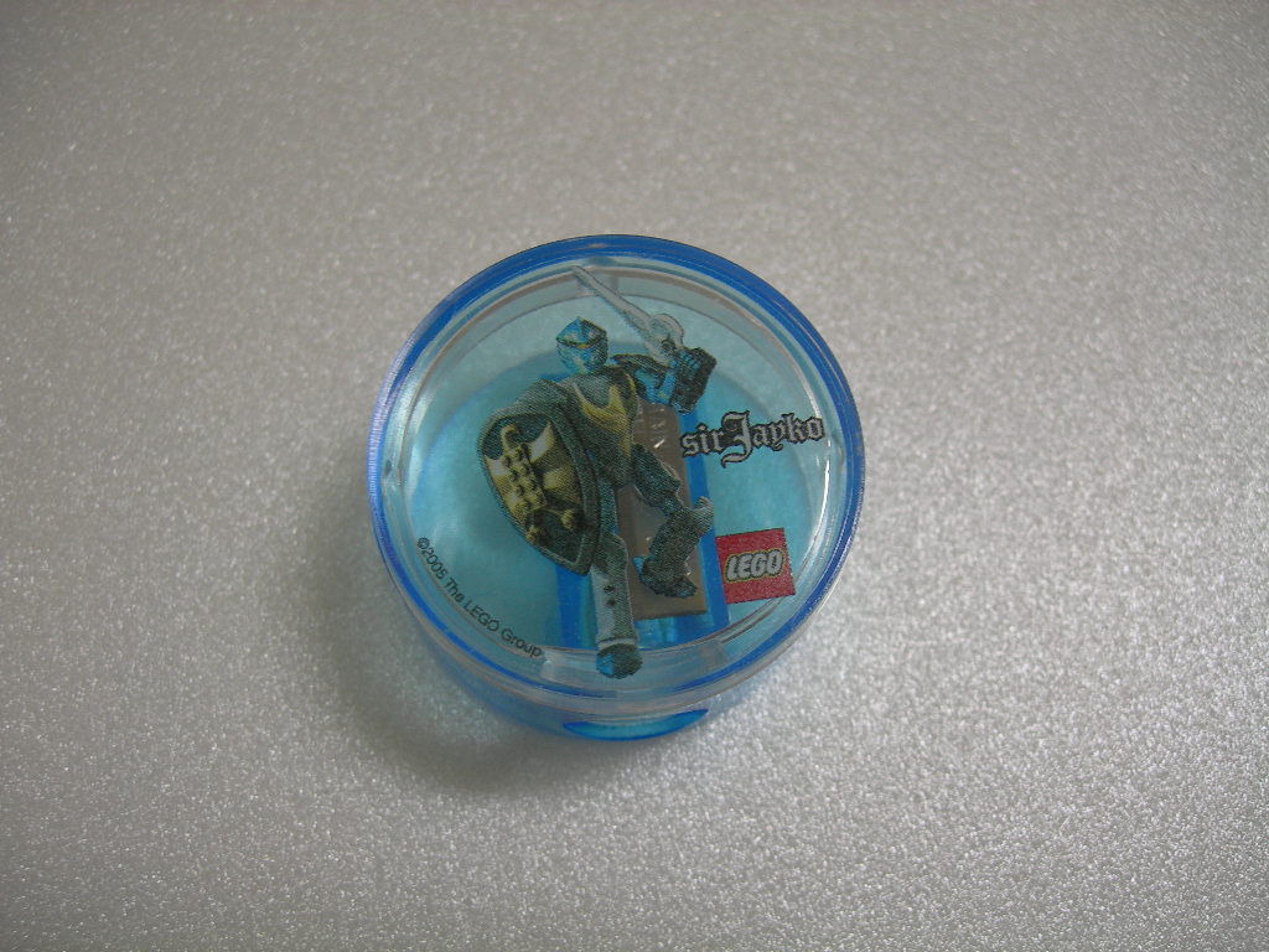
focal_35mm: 38
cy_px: 476
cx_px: 634
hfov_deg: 49.0
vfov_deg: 37.7
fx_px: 1393
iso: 50
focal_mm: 7.8
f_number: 2.8
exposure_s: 1/10.8
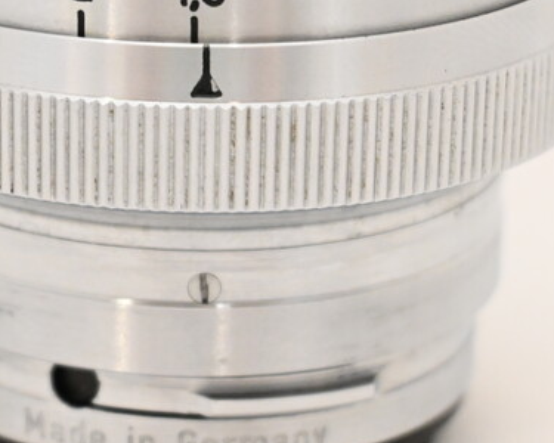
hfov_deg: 10.2
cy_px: 128
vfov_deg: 8.2
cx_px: 174
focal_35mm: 189
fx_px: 3099
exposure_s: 1/125
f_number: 5.6
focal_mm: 42
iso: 2200
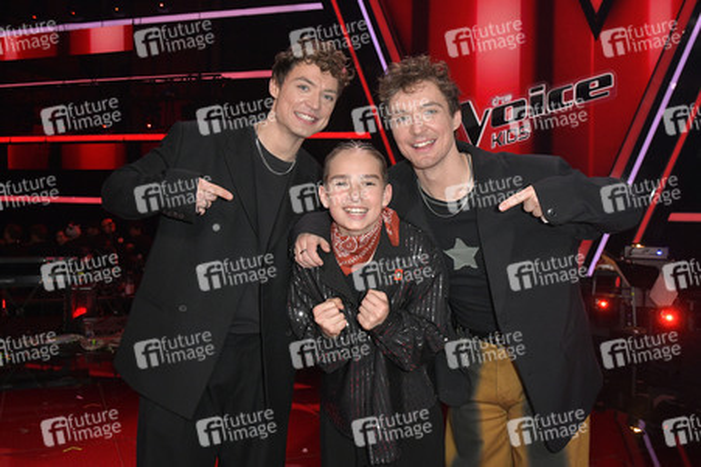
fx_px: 603
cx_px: 350
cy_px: 234
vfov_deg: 42.3
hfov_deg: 60.3
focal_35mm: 31
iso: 2500
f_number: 7.1
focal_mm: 31
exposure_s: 1/200
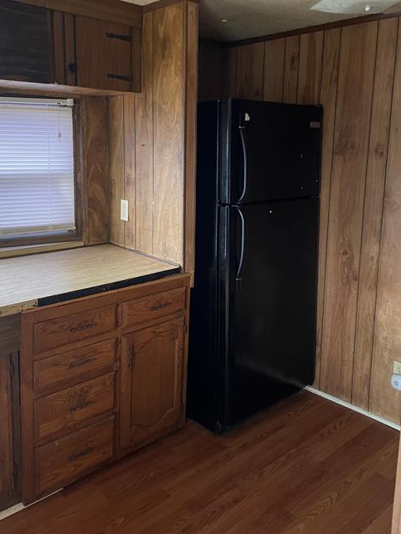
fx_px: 479
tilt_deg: -6.6
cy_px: 221
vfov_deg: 58.0
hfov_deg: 45.3
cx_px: 174
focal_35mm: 31
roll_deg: -0.9
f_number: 1.6
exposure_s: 1/30
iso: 800
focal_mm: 4.2
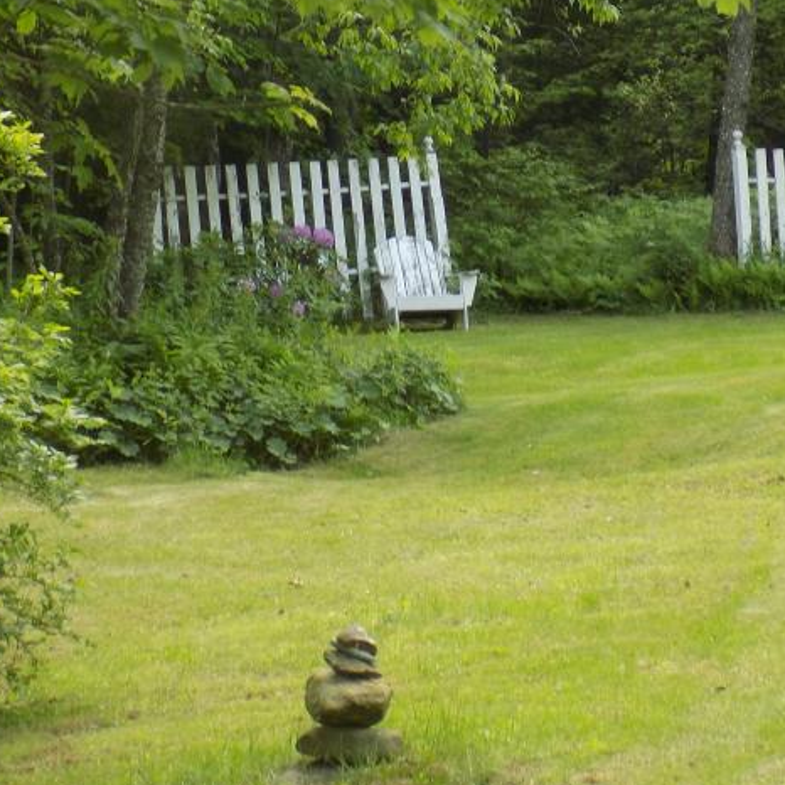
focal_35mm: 136
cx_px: 462
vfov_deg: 12.8
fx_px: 3489
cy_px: 404
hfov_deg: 12.8
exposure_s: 1/50
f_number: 4.2
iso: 80
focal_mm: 12.5
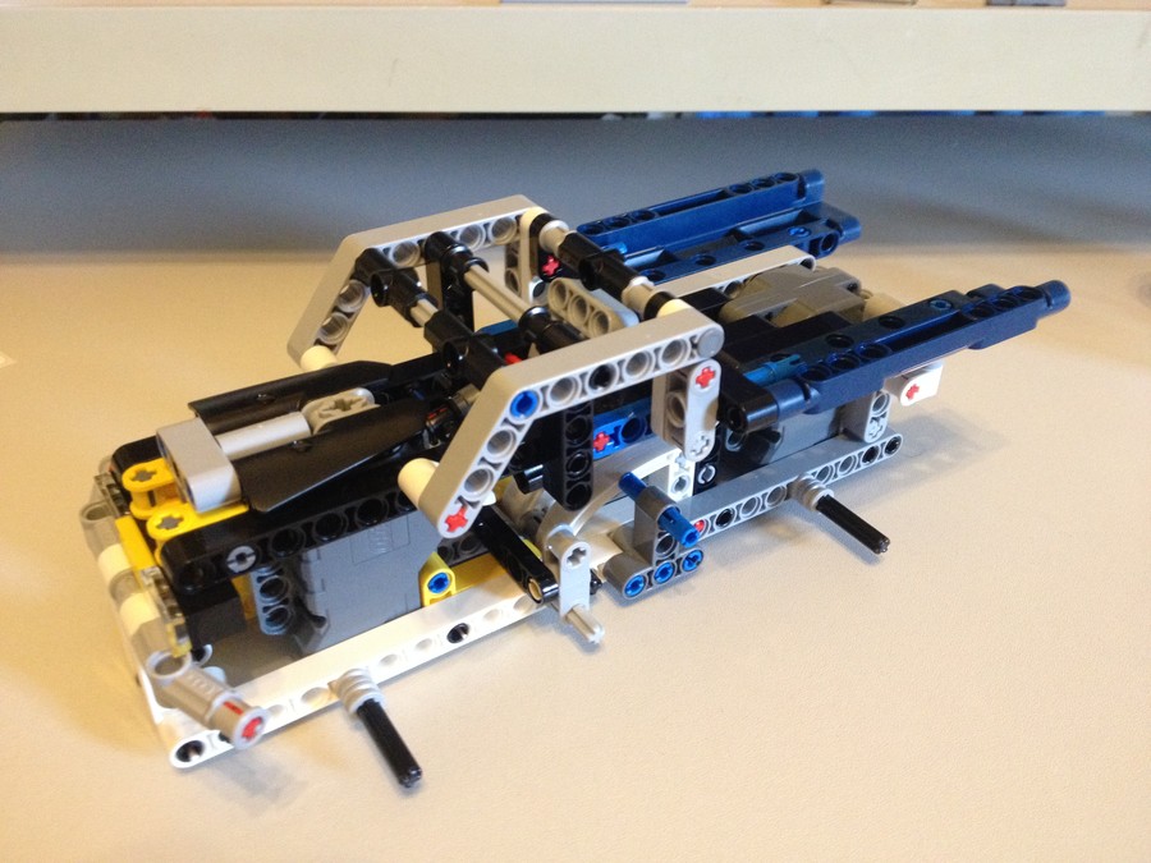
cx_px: 576
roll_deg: +0.3
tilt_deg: -33.8
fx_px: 1164
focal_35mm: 35
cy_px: 432
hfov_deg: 52.6
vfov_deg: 40.7
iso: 320
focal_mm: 4.28
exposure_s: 1/20
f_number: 2.4
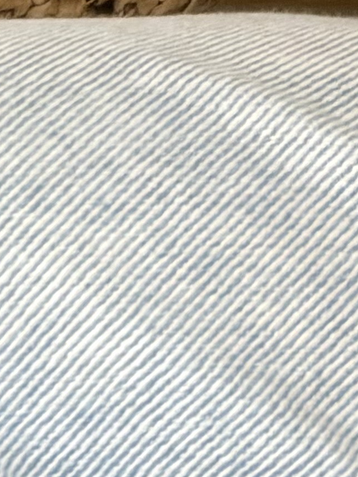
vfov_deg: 3.0
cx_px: -283
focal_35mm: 662
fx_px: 9131
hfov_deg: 2.2
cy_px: -893
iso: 160
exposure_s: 1/100
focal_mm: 16.89
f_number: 2.8
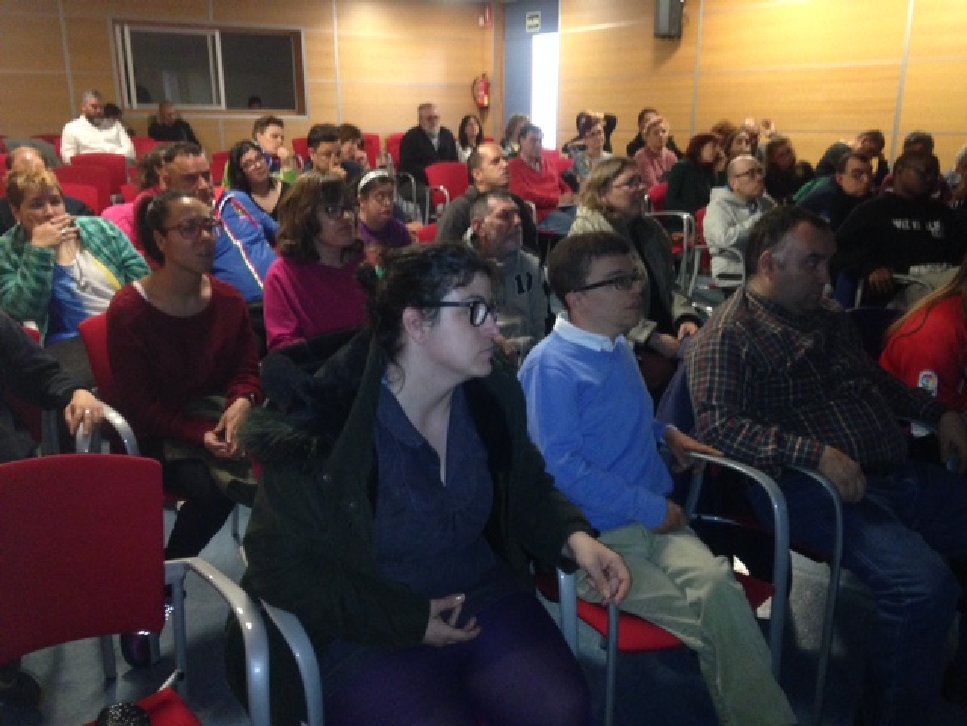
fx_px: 922
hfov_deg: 55.4
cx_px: 484
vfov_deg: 42.9
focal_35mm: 33
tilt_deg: -14.8
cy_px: 363
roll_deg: -0.3
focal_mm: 4.12
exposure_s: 1/16
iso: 320
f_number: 2.4
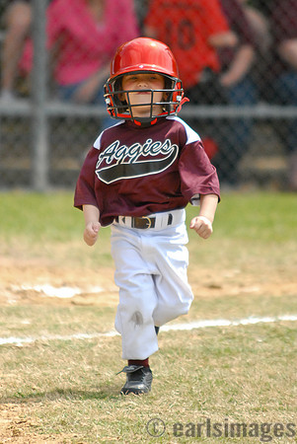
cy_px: 222
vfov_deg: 6.9
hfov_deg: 4.6
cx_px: 148
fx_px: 3704
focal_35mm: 300
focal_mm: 200
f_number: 2.8
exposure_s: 1/8000
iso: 800
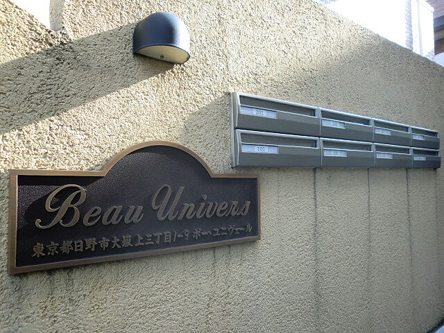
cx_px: 222
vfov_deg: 53.1
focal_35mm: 26
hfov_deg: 67.3
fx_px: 333
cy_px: 166
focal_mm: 4.65
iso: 64
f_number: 2.6
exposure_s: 1/125
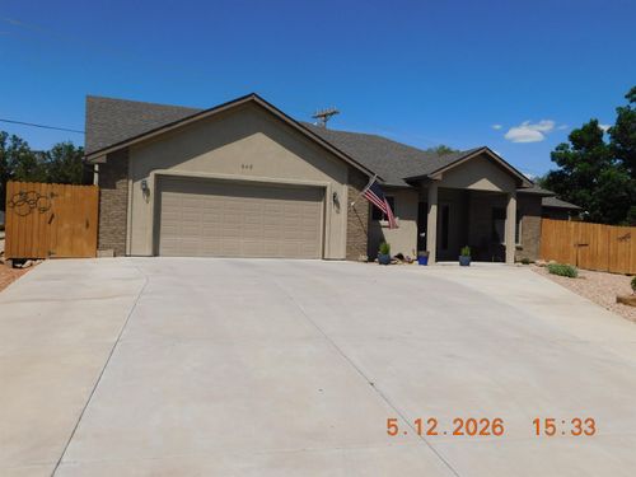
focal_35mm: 30
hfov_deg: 60.0
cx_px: 318
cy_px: 238
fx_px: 551
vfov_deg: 46.8
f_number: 6.4
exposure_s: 1/800
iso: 125
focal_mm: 5.3
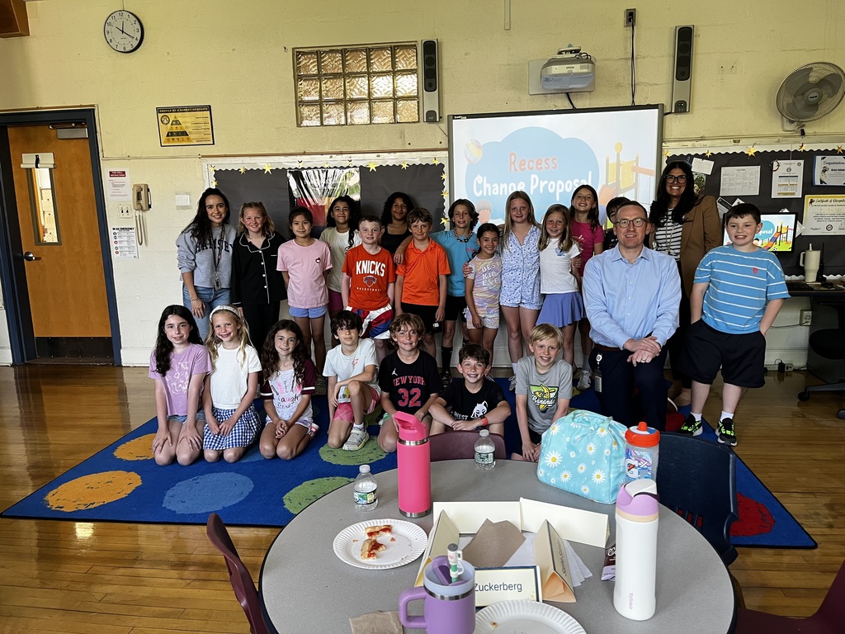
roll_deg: +1.7
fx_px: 635
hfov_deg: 67.3
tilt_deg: -10.0
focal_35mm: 26
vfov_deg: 53.1
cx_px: 422
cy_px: 317
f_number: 1.6
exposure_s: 1/60
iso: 125
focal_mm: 5.1
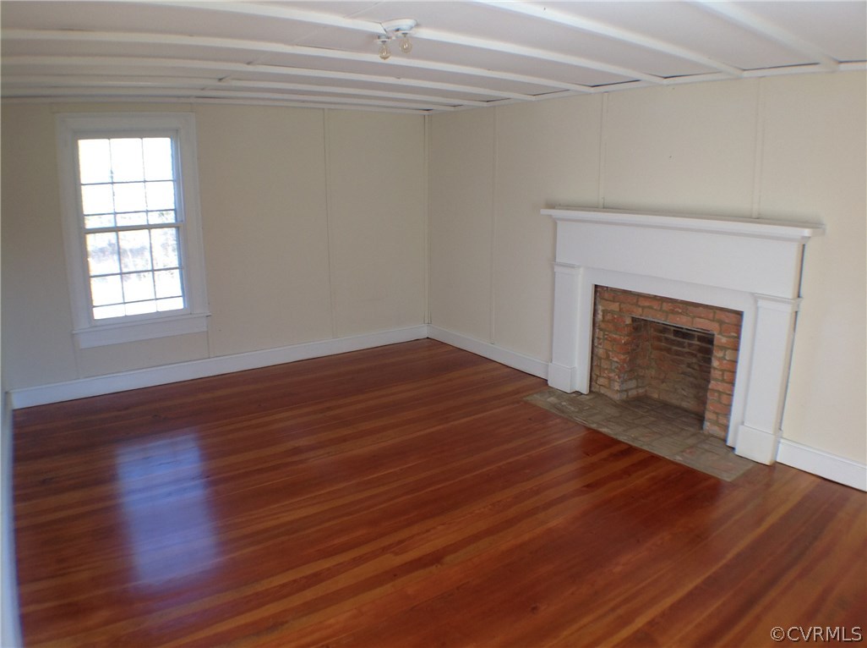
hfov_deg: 52.7
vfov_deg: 40.6
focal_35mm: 35
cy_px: 324
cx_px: 434
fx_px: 875
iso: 50
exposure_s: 1/60
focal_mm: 4.28
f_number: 2.4
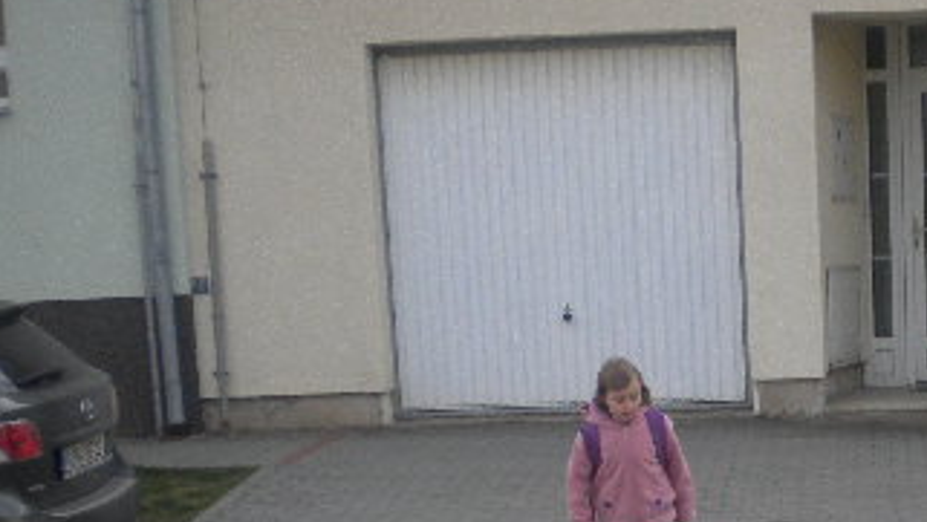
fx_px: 1869
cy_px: 649
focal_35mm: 76
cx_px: 875
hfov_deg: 26.7
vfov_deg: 15.3
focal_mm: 6.3
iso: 145
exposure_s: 1/454
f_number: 3.1
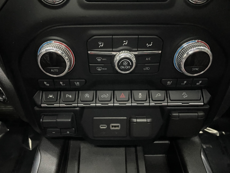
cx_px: 115
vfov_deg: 53.1
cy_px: 86
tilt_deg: -39.5
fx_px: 173
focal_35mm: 26
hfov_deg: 67.3
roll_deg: +0.5
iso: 2500
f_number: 1.6
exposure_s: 1/15
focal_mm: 4.2
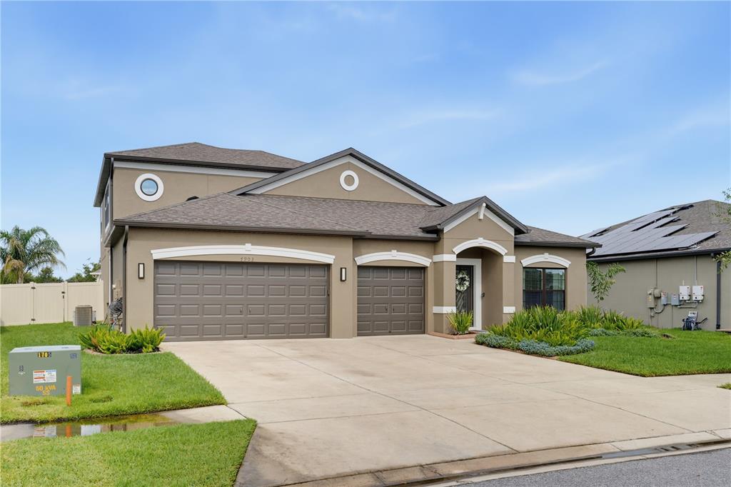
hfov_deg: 60.3
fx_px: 629
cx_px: 366
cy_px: 244
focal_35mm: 31
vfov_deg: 42.3
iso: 500
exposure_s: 1/1000
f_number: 13
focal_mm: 31
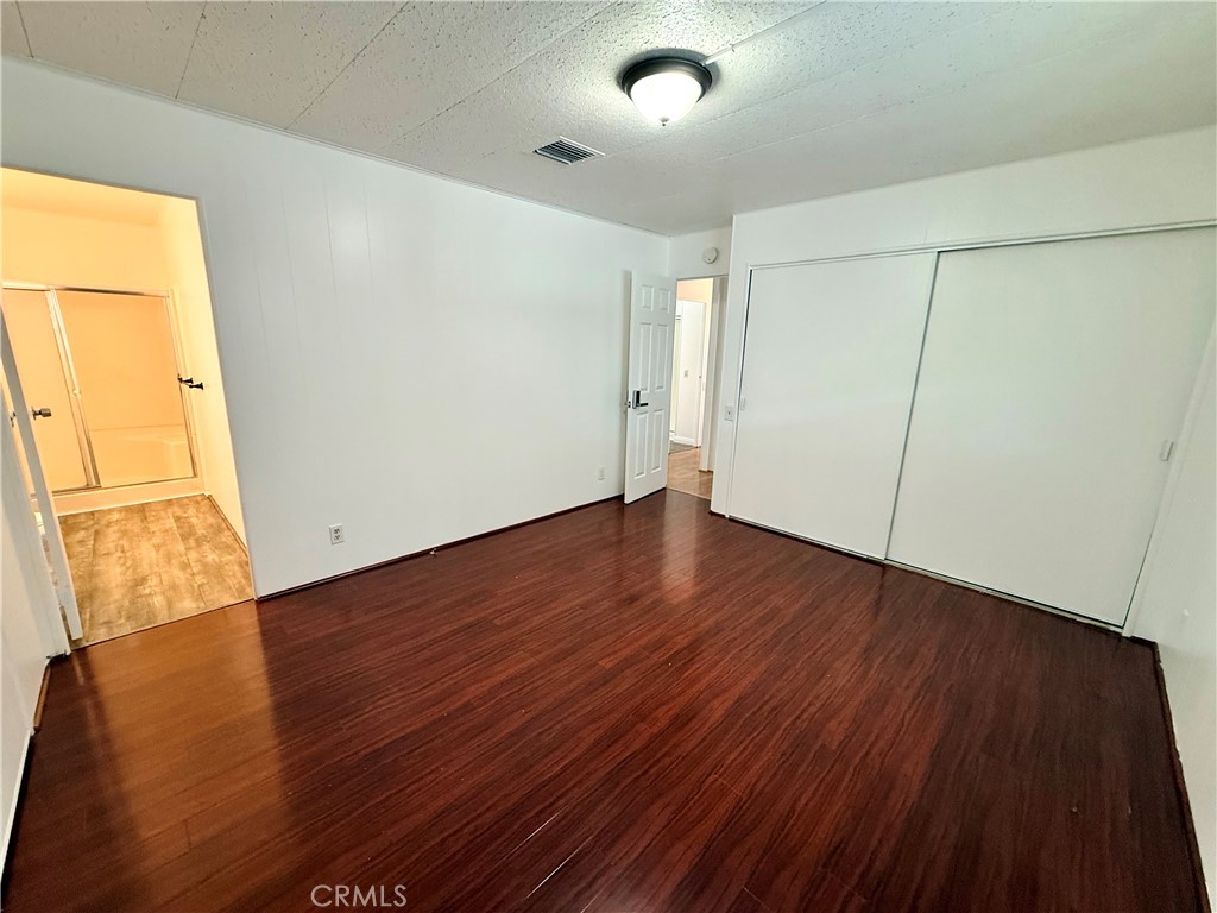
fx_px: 492
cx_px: 608
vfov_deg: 85.7
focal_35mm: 14
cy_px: 456
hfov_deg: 102.1
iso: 250
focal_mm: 2.22
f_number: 2.2
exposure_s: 1/60
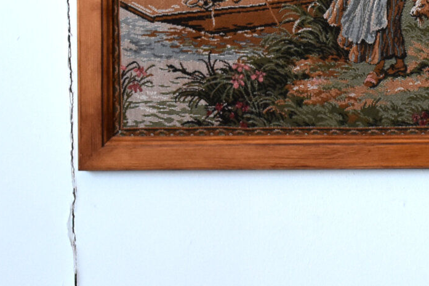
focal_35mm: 149
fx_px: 1773
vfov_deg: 9.1
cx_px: 514
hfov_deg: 13.4
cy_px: -77
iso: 800
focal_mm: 27
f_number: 5
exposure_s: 1/100
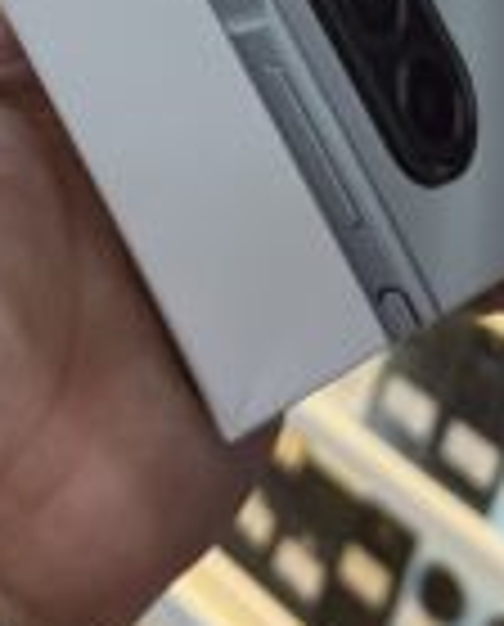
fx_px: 1559
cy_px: -131
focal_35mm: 84
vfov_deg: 21.1
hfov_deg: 18.3
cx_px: 214
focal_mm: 6.76
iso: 80
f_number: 1.78
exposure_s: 1/430
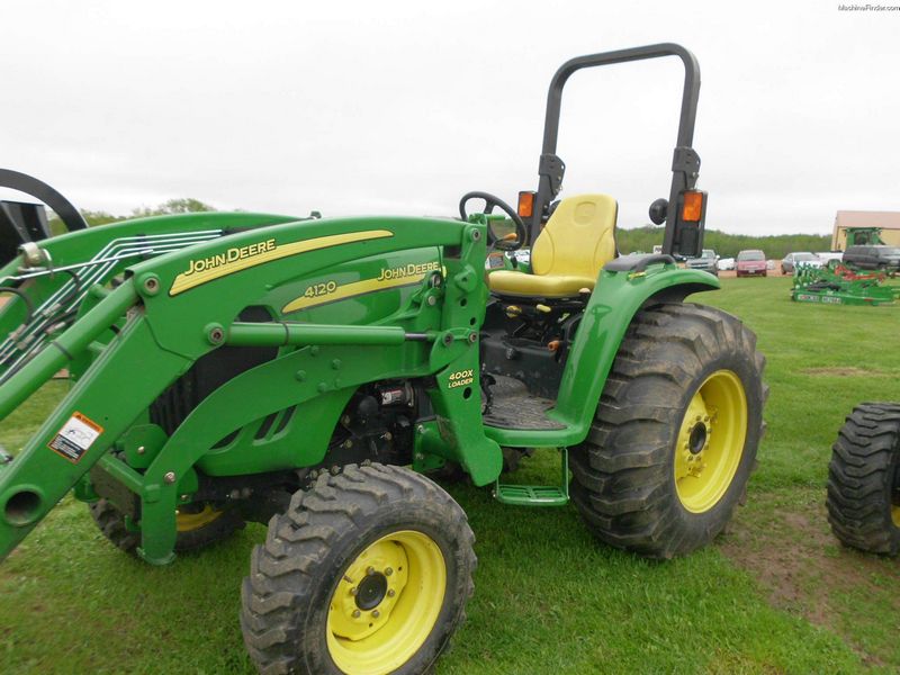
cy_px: 338
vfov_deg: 49.7
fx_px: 728
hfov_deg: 63.4
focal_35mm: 28
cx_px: 450
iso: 100
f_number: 7.2
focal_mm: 5.05
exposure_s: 1/94
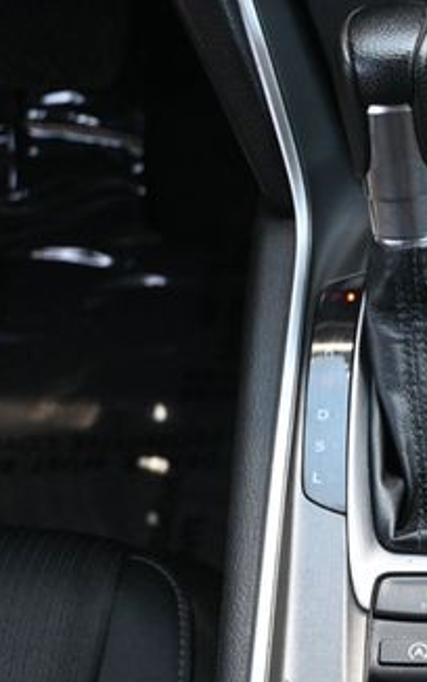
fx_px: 1842
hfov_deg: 12.7
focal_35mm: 99
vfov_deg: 21.0
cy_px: 395
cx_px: 580
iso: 1400
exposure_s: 1/125
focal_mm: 33
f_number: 5
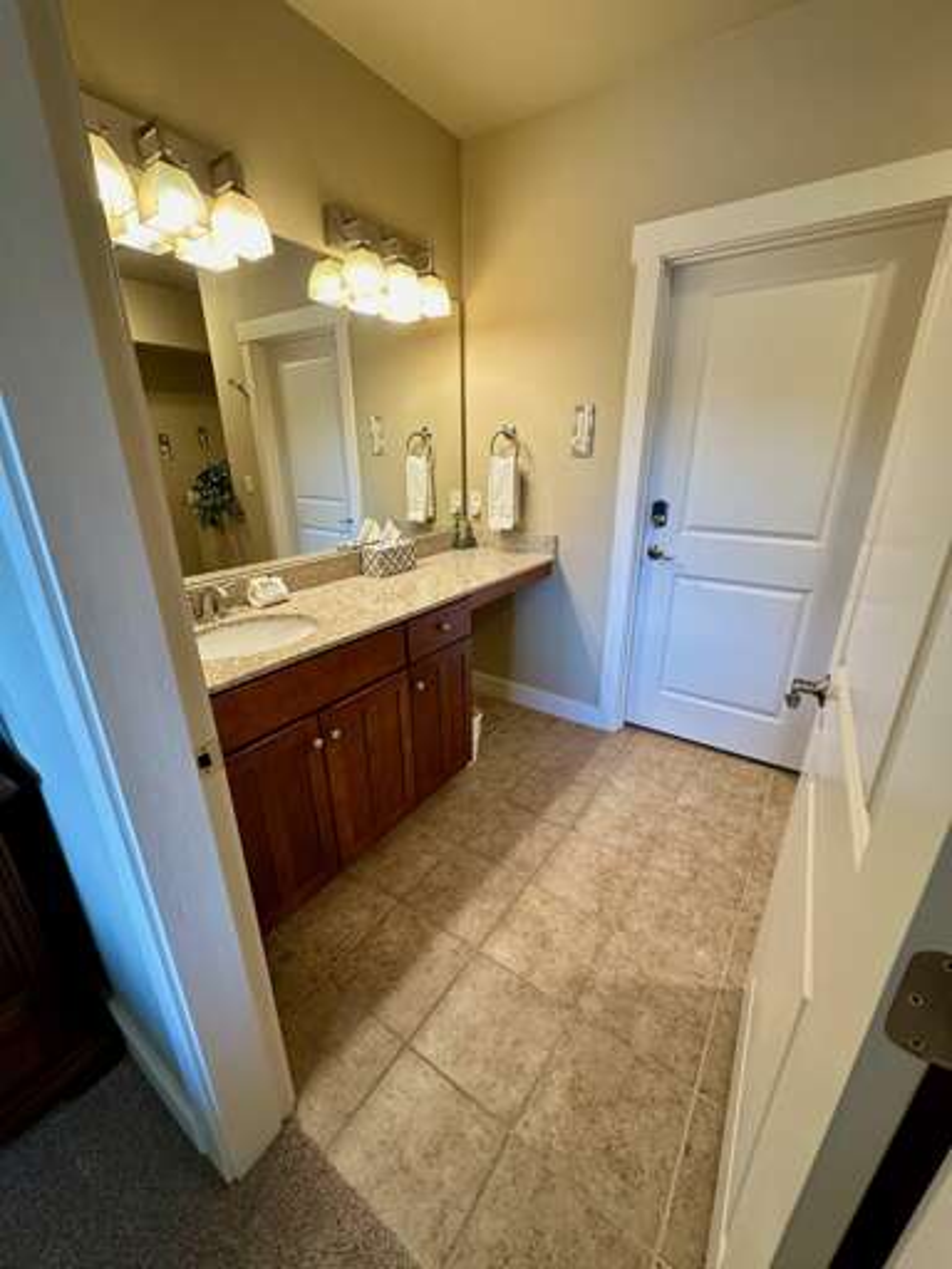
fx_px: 513
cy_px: 634
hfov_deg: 85.7
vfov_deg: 102.1
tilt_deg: -19.4
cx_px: 476
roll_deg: -0.9
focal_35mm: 14
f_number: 2.2
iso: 200
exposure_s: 1/120
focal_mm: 2.22
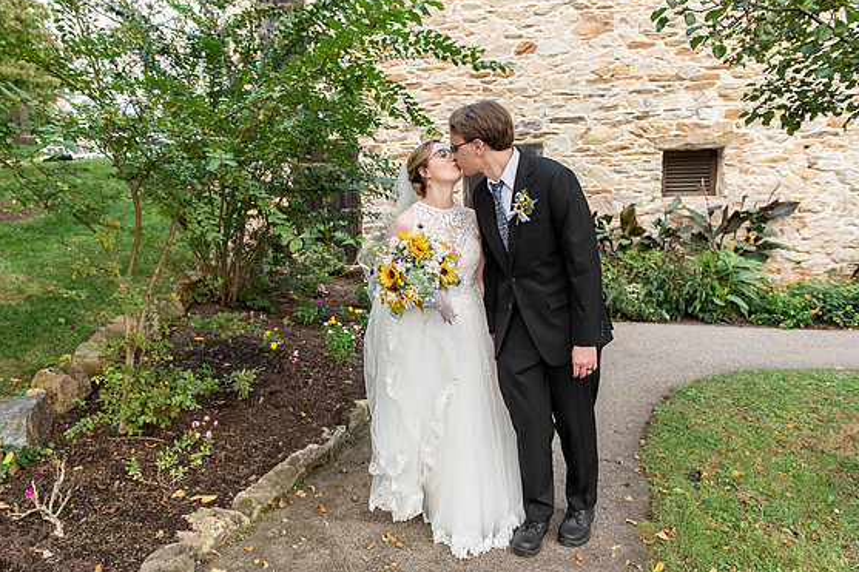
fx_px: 596
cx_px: 419
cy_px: 278
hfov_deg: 71.5
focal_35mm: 25
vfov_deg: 51.3
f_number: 4.5
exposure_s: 1/320
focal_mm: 24
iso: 400
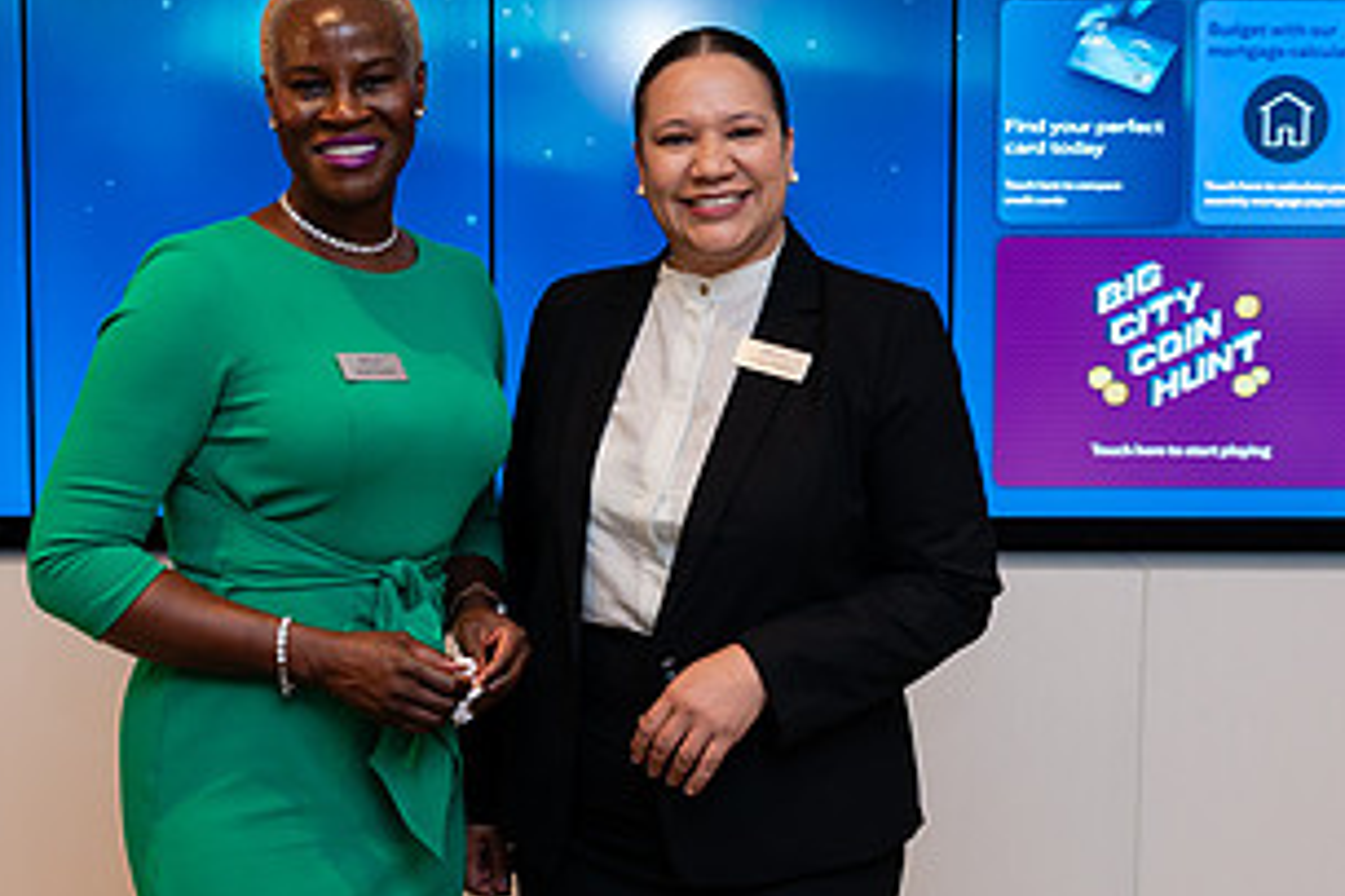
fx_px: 2315
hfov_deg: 32.4
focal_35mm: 62
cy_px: 339
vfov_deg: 21.8
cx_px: 669
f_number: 4
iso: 400
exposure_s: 1/160
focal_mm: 30.5
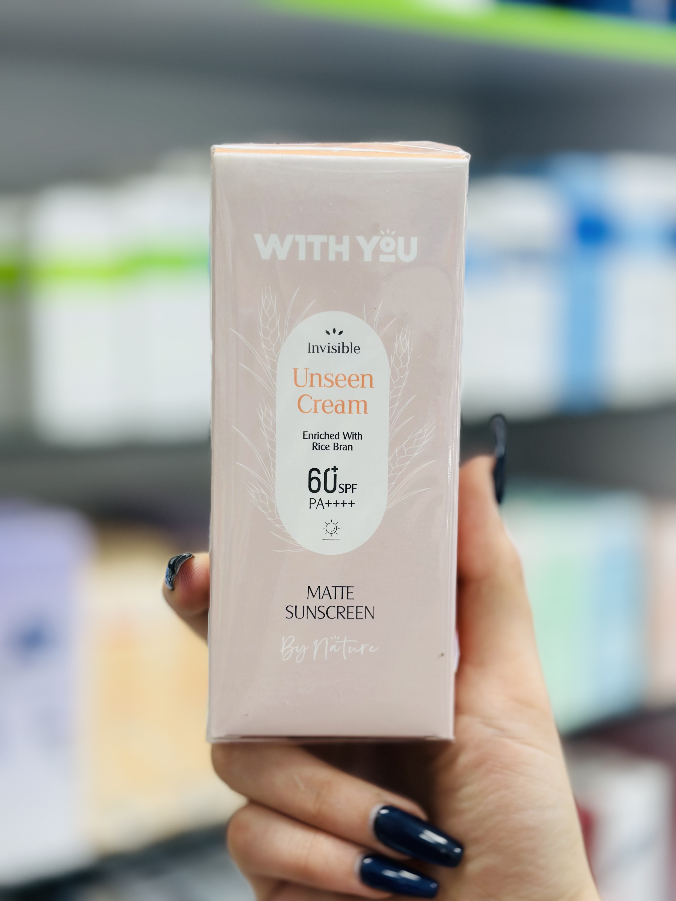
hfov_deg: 30.3
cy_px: 450
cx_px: 338
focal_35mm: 48
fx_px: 1250
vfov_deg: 39.7
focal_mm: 6.86
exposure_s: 1/100
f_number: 1.78
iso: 80
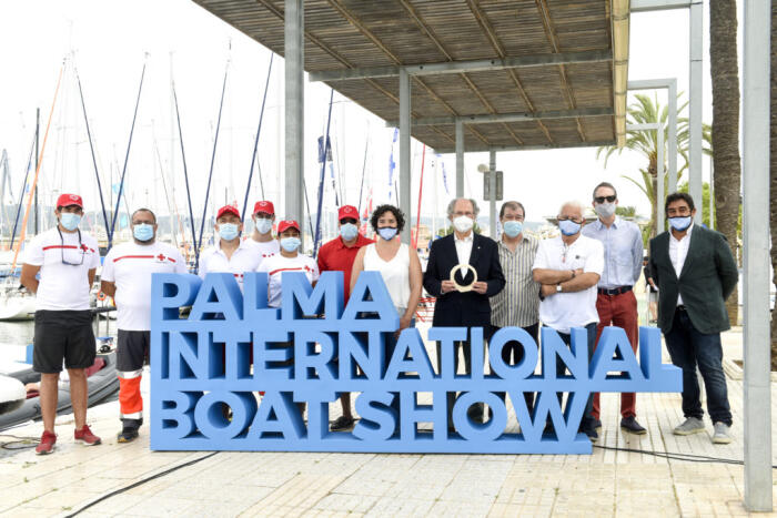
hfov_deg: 50.7
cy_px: 259
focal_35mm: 38
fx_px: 820
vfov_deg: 35.1
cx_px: 388
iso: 320
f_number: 9
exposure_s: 1/250
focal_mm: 38
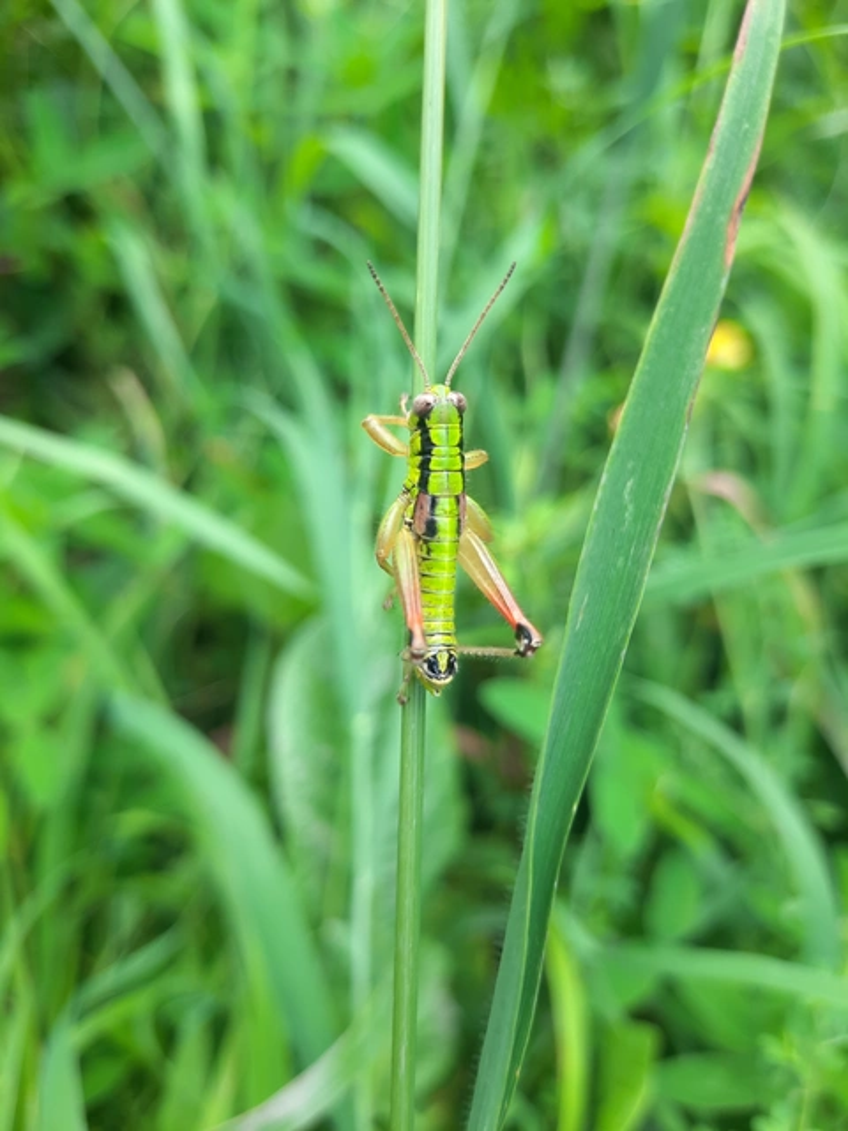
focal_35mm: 25
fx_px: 817
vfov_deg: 69.4
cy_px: 566
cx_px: 424
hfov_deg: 54.9
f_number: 2
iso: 64
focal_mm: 4.6
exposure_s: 1/50
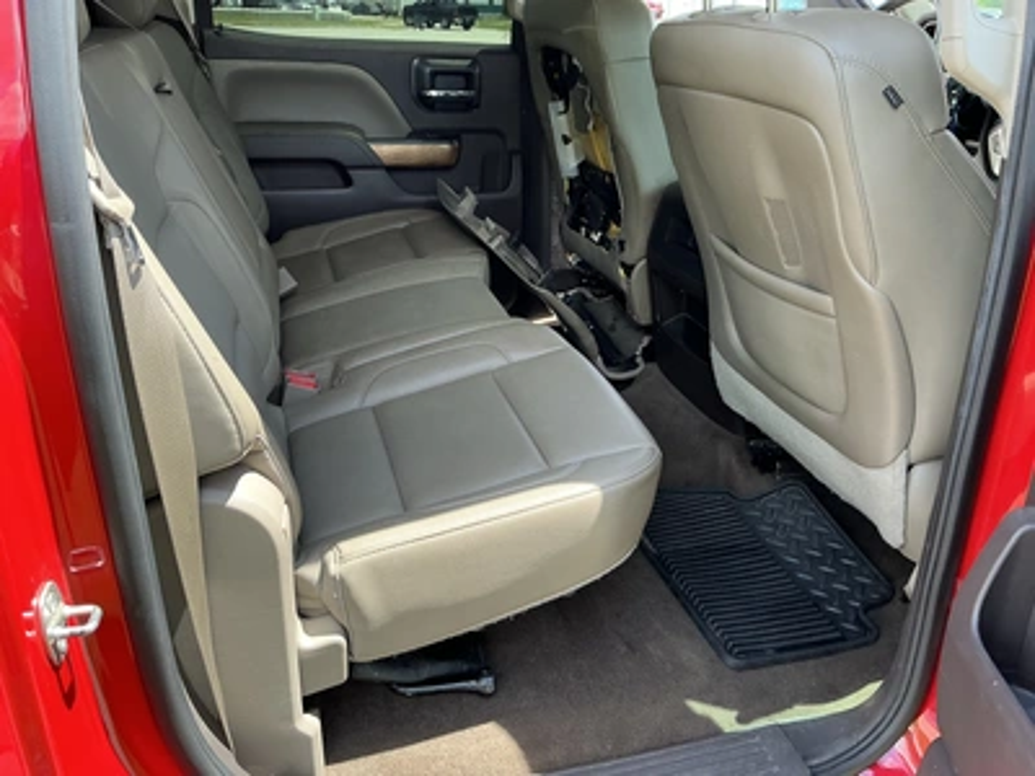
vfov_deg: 49.7
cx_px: 518
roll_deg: +0.1
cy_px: 388
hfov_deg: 63.4
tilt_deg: -25.6
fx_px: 837
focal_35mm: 28
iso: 25
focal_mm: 3
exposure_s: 1/122
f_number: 1.8
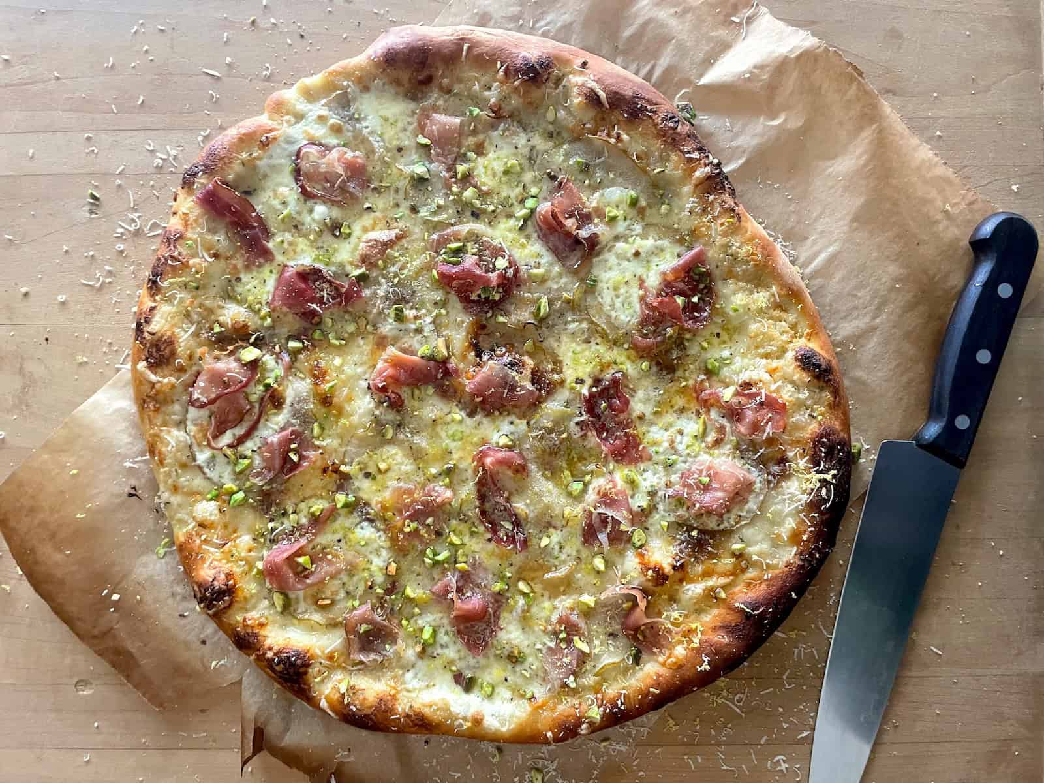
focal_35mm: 26
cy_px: 392
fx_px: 784
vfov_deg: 53.1
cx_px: 522
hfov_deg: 67.3
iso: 400
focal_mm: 4.2
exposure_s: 1/60
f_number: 1.6
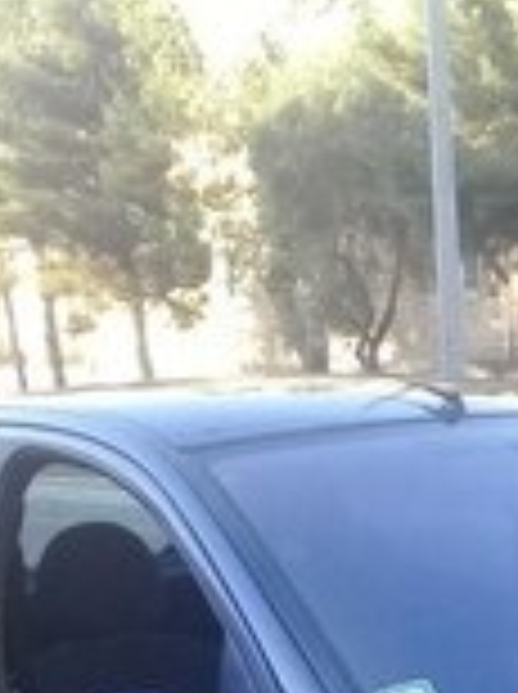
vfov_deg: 17.9
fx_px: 2001
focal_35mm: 100
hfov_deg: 14.5
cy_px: 994
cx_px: 523
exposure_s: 1/100
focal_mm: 3.3
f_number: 2.2
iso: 50
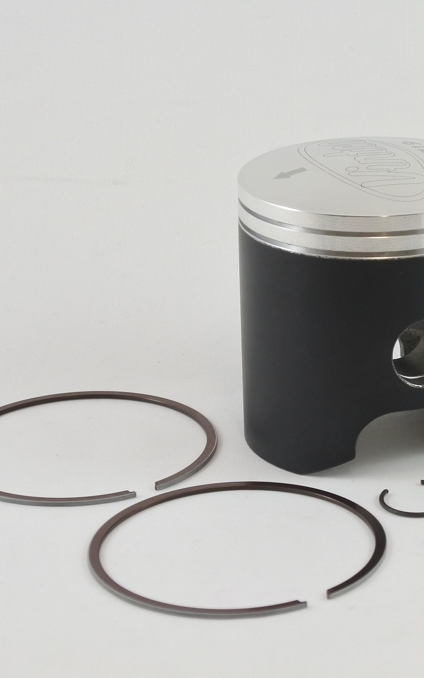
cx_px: 376
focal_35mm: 74
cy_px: 340
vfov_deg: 27.8
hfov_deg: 17.4
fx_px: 1368
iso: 400
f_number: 4.5
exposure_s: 1/160
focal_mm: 18
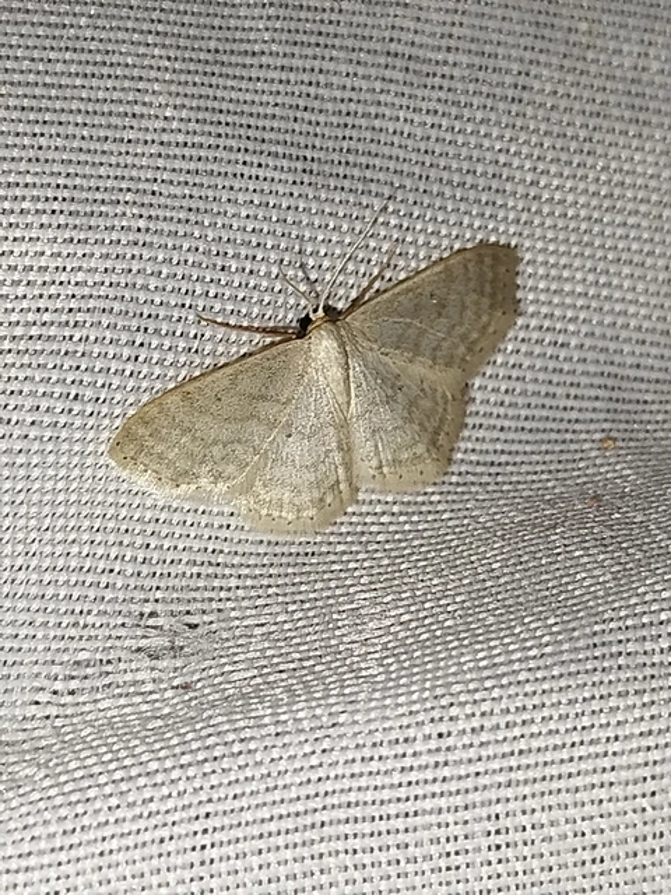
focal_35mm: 100
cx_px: 336
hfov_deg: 14.8
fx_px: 2585
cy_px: 448
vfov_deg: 19.6
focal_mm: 5.31
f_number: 1.7
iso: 80
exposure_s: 1/50
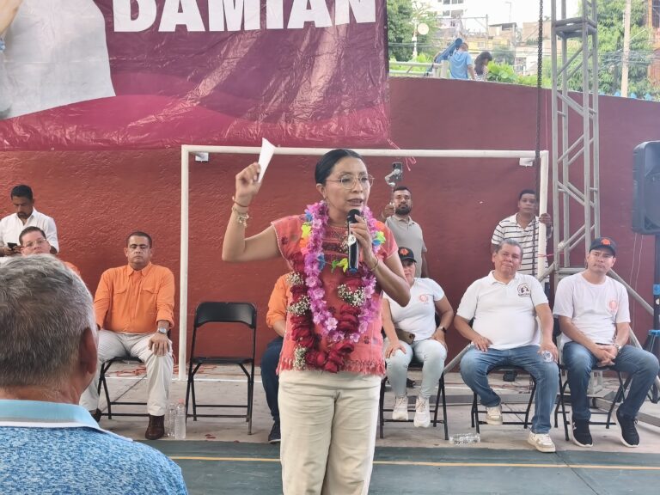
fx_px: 877
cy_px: 248
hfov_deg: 41.2
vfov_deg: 31.5
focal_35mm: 46
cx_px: 330
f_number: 1.7
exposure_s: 1/60
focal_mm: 6.06
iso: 250
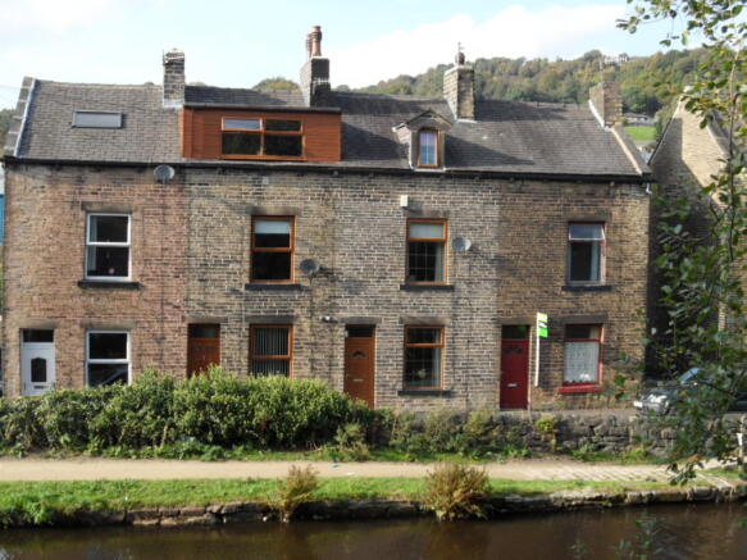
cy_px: 280
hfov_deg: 38.2
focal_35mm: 50
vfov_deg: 29.1
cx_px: 374
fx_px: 1079
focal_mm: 8.2
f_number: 3.8
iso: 80
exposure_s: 1/250
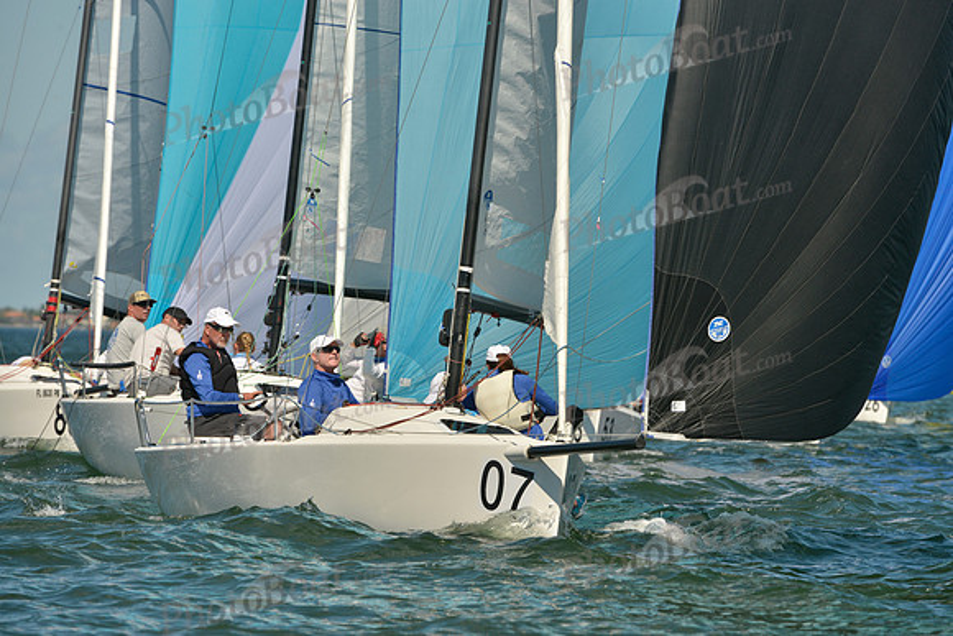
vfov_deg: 3.9
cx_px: 476
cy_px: 318
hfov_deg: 5.9
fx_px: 9267
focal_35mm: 350
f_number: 10
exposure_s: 1/1000
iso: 280
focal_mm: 350
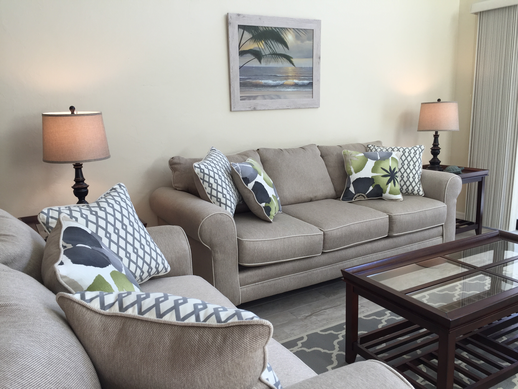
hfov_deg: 61.7
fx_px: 434
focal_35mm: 29
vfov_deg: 48.2
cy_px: 194
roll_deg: +0.6
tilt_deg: -10.8
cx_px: 259
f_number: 2.2
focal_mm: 4.15
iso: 32
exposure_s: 1/60
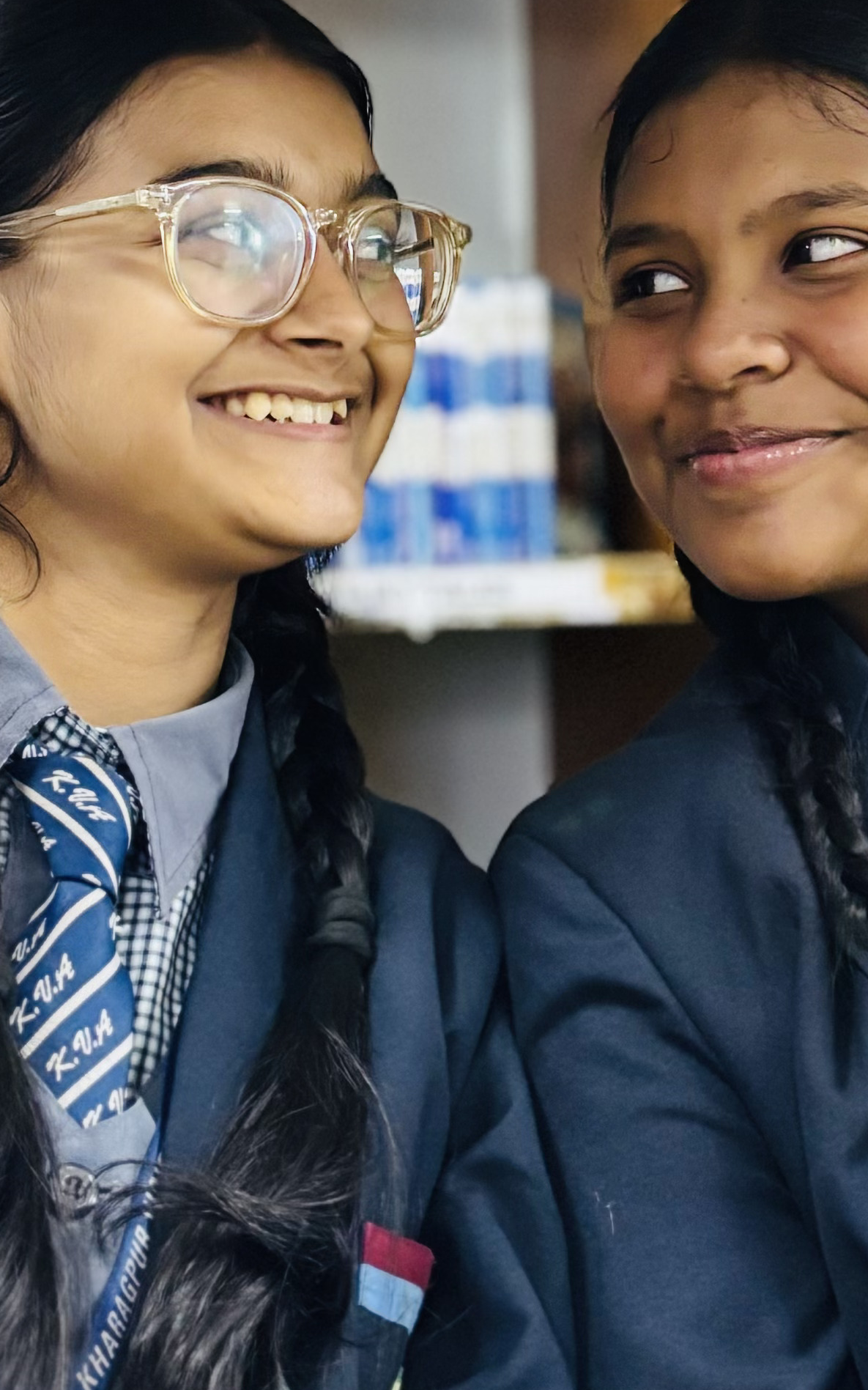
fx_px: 3143
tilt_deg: +7.7
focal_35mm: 83
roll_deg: +0.9
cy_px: 267
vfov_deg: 24.5
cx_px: 684
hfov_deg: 15.6
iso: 400
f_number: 1.6
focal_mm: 5.96
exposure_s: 1/50
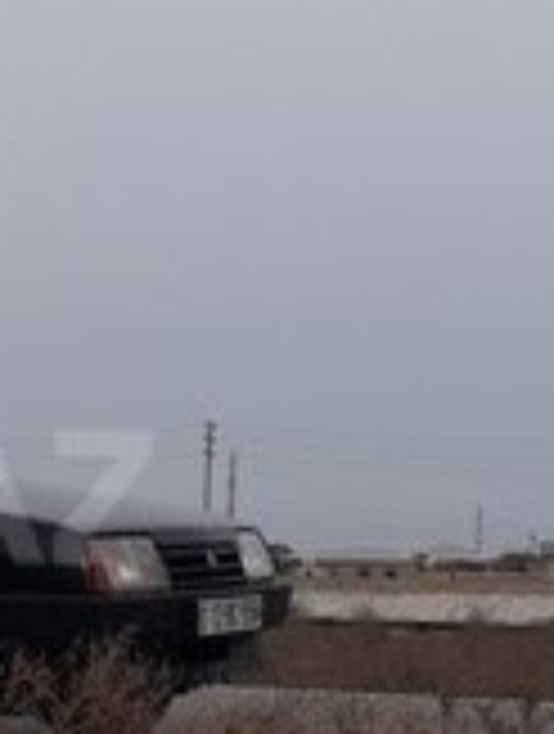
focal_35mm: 109
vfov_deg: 18.0
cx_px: -306
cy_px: 498
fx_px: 2317
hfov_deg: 12.8
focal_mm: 3.6
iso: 40
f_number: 1.9
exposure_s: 1/2874
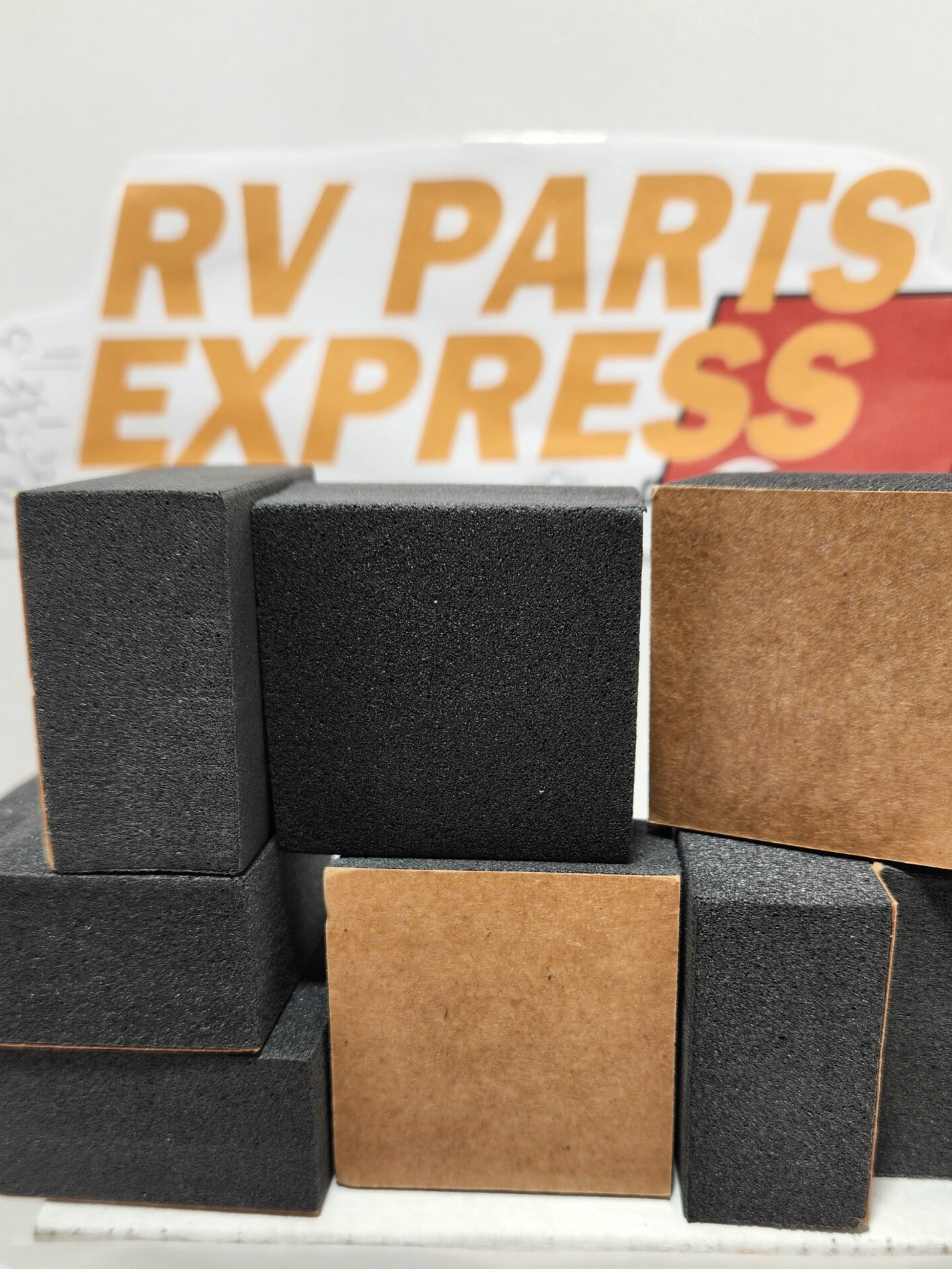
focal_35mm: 31
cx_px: 516
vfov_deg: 57.7
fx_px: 1136
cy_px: 783
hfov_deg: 45.4
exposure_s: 1/178
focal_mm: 5.4
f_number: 1.8
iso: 20
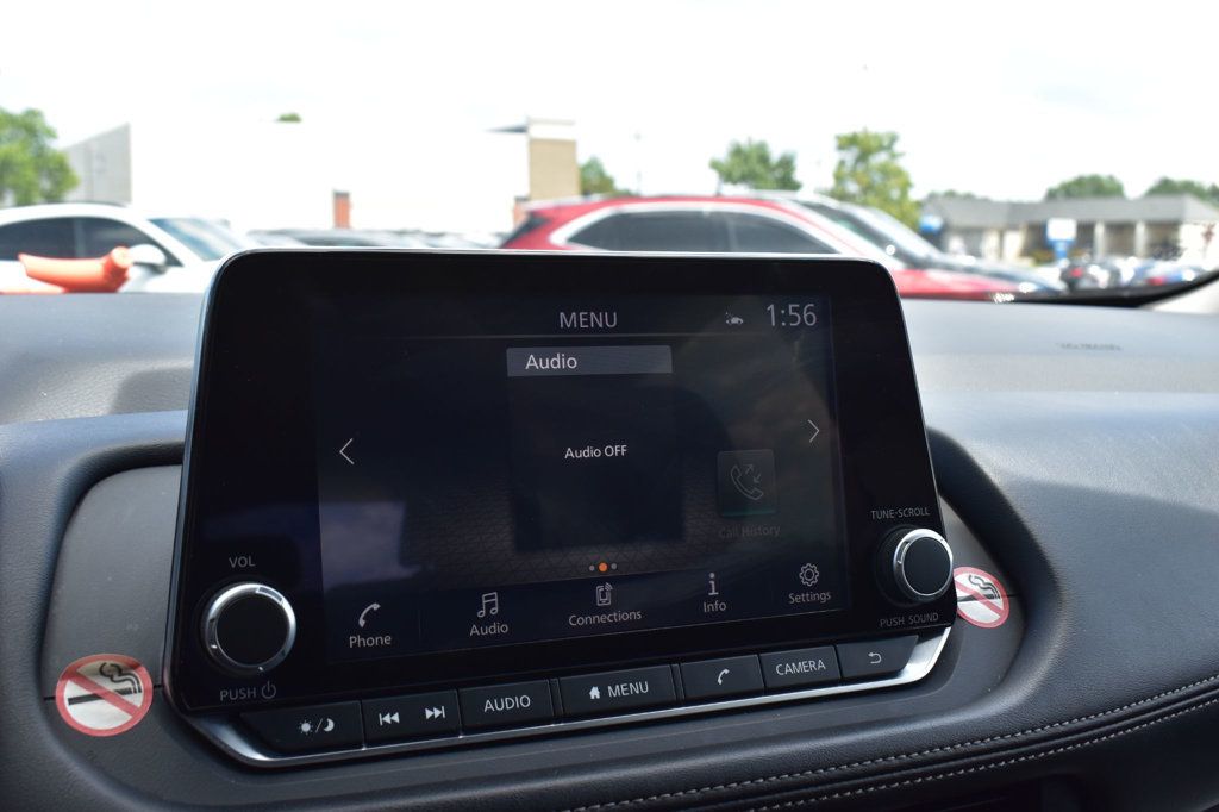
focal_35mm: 40
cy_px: 406
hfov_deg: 47.9
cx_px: 610
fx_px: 1371
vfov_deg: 33.0
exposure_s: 1/160
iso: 400
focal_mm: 27
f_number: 9
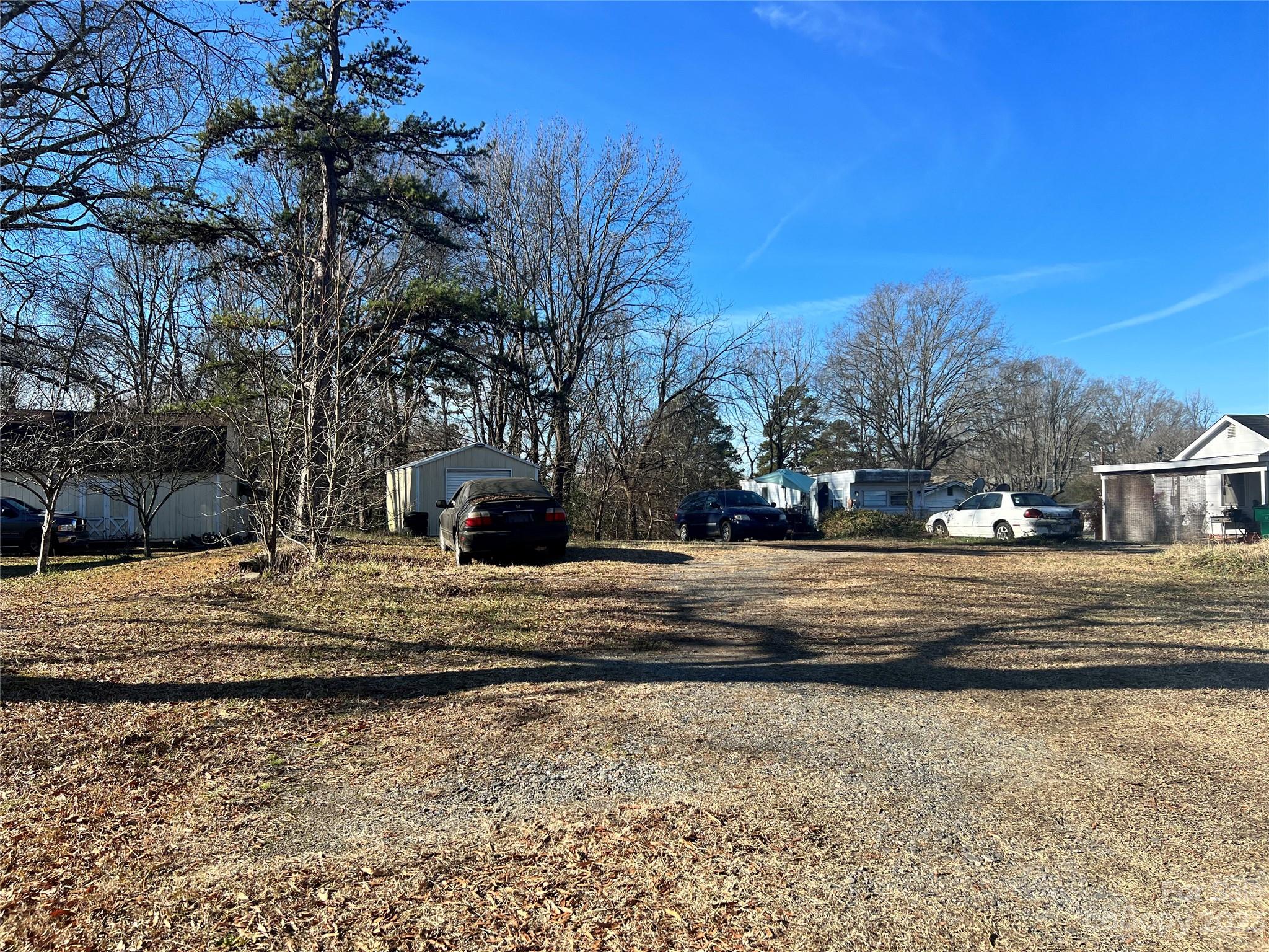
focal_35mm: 26
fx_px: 953
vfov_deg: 53.1
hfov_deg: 67.3
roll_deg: +0.3
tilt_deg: +1.5
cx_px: 634
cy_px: 476
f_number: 1.5
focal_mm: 5.7
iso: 50
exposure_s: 1/2299
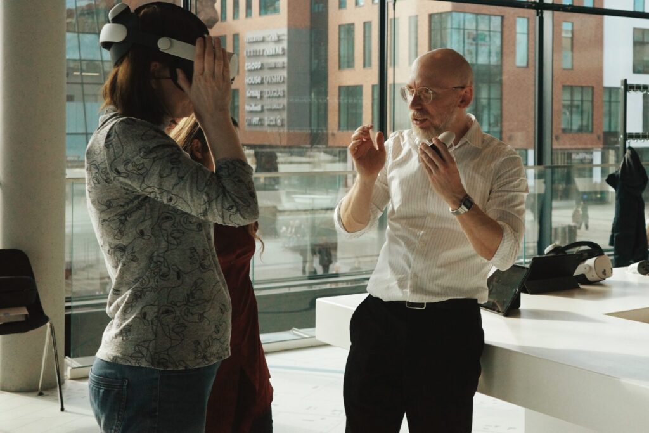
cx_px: 324
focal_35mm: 40
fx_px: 721
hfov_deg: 48.5
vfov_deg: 33.4
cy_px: 216
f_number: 3.5
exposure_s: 1/640
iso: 1600
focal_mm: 26
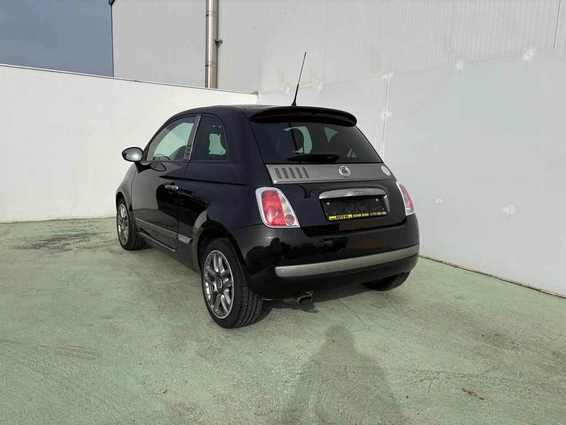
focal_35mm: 26
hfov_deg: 67.3
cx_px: 283
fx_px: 425
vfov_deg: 53.1
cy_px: 212
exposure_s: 1/4608
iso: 50
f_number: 1.6
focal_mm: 5.96
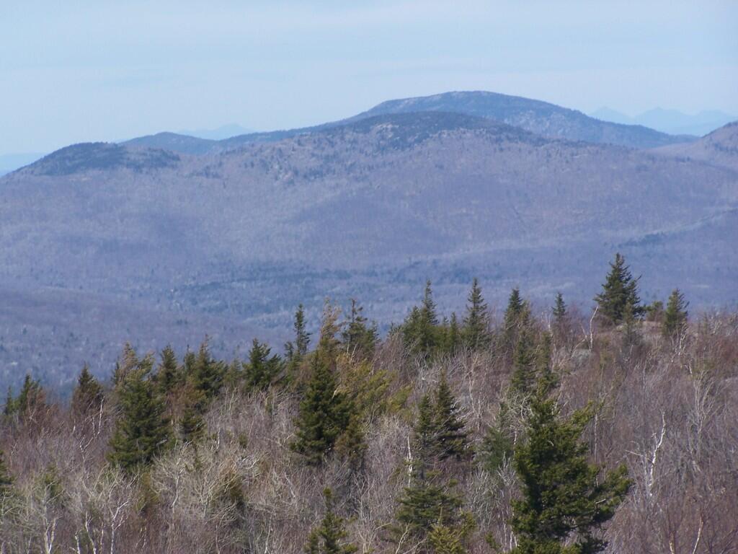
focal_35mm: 209
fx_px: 4456
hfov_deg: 9.5
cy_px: 277
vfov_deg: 7.1
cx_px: 369
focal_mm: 34.6
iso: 80
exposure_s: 1/800
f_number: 4.5
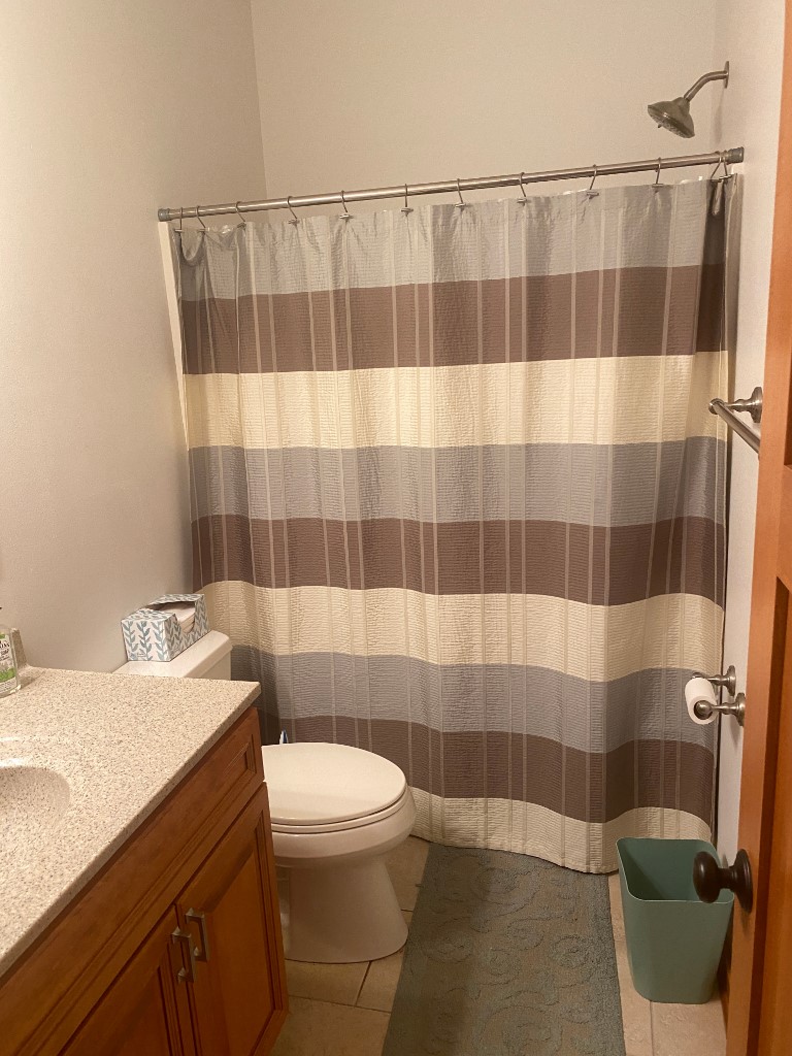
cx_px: 396
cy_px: 528
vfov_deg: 67.3
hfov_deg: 53.1
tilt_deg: -16.0
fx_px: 793
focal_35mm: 26
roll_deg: +2.9
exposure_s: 1/60
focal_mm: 4.25
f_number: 1.8
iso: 160
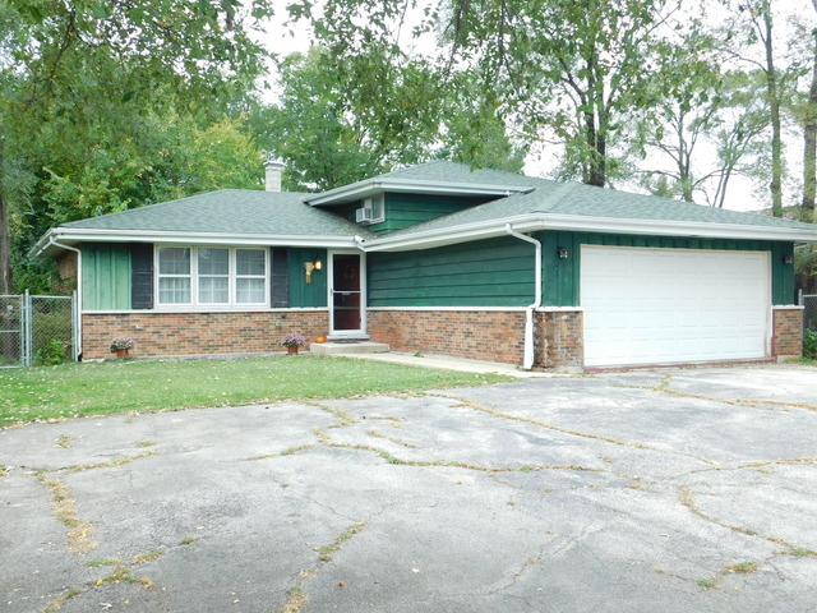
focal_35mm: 30
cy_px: 306
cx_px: 408
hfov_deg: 60.0
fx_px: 708
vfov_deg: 46.8
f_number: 3.2
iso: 125
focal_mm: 5.3
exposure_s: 1/125
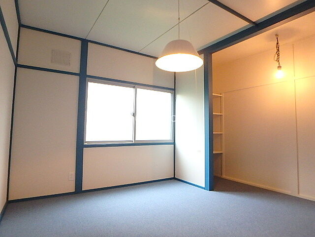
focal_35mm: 21
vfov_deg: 63.4
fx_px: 191
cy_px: 118
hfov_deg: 79.0
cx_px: 158
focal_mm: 3.7
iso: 800
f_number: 3.5
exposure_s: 1/20
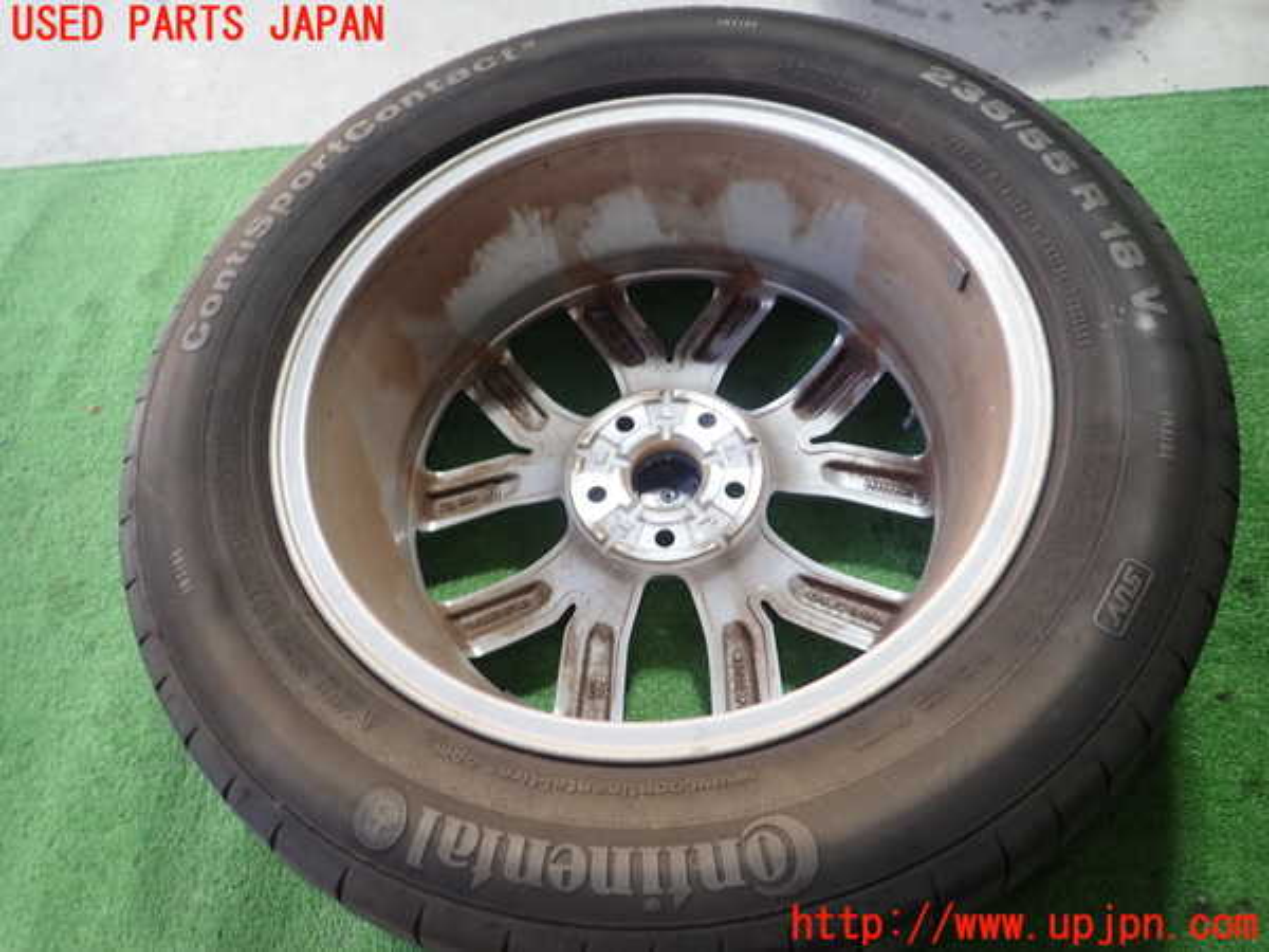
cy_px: 476
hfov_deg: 69.4
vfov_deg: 54.9
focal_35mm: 25
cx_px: 634
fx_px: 916
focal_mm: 4.5
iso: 200
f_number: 2
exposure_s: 1/30
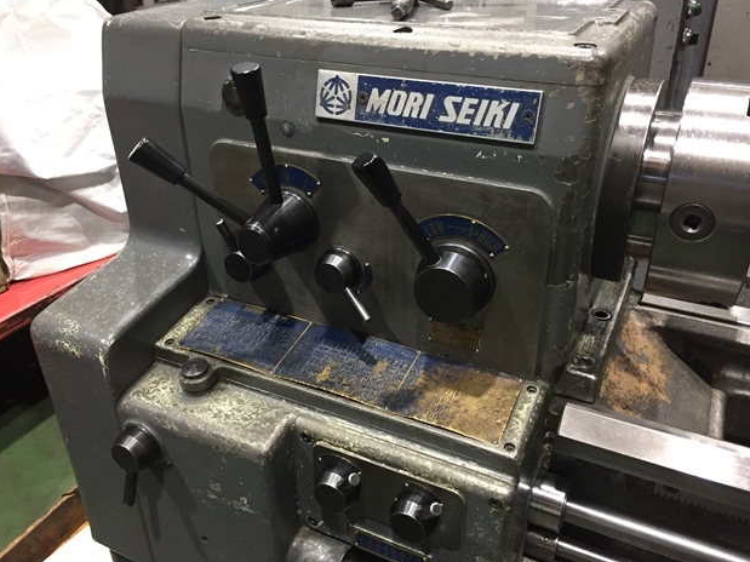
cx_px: 382
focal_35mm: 30
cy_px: 274
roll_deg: +1.0
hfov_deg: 60.0
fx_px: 650
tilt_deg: -28.9
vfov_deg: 46.8
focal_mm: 4.15
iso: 160
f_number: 2.2
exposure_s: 1/30
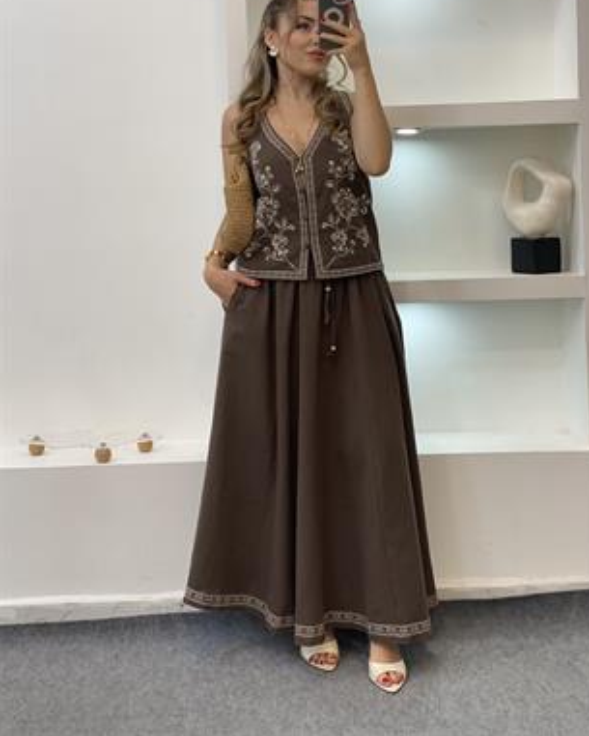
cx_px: 297
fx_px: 1198
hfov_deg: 27.6
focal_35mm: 55
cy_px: 339
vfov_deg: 34.1
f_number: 2
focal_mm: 6
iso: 80
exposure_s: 1/100
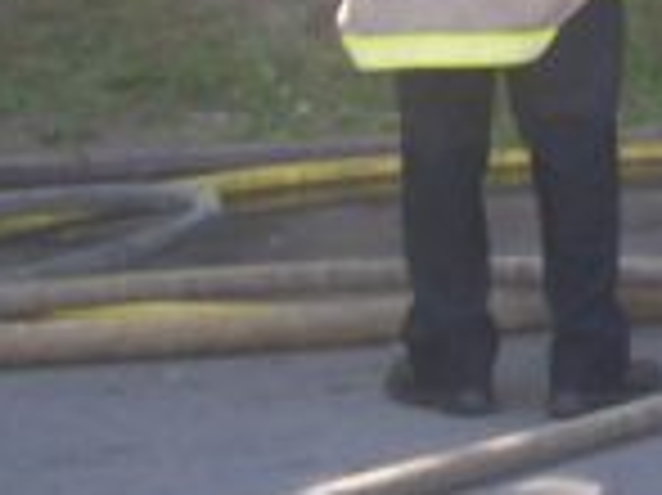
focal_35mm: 188
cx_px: 1207
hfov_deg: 9.9
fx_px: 3592
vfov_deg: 7.6
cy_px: -392
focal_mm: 5.9
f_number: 4.5
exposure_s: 1/87.9
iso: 100
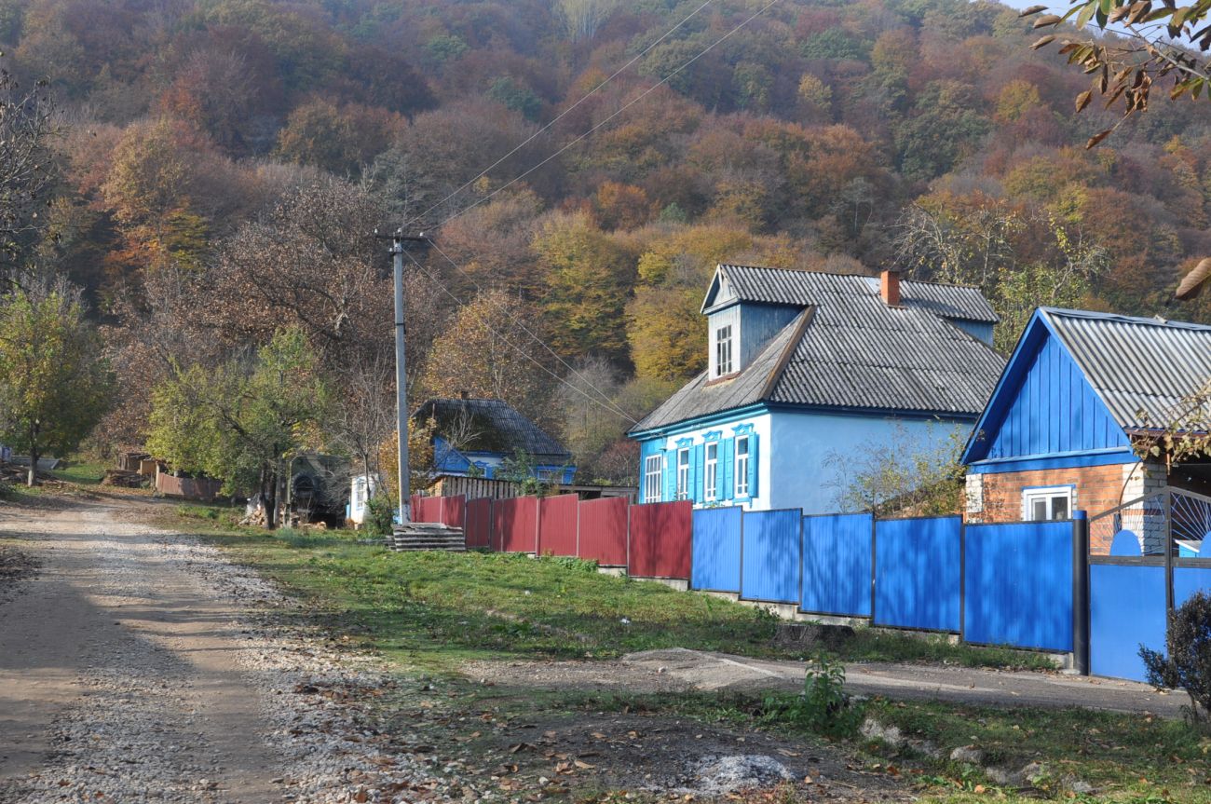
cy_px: 402
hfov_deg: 46.5
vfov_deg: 31.8
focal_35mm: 42
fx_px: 1411
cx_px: 606
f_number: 7.1
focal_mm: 28
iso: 400
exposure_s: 1/400
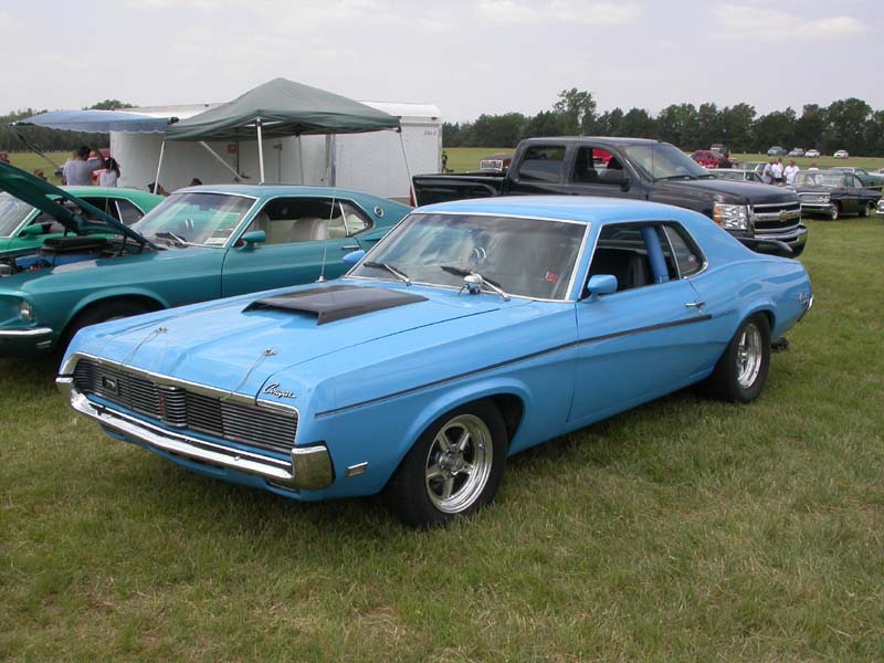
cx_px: 442
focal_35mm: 38
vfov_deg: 37.7
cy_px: 332
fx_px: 970
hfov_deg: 49.0
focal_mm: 7.85
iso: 100
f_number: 6.7
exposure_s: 1/340
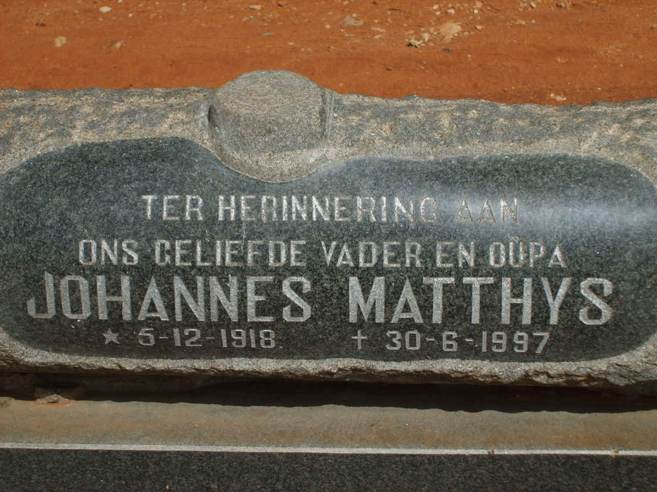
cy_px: 246
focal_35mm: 81
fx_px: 1537
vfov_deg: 18.2
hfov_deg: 24.1
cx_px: 328
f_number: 4.2
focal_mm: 13.7
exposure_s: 1/750
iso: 50
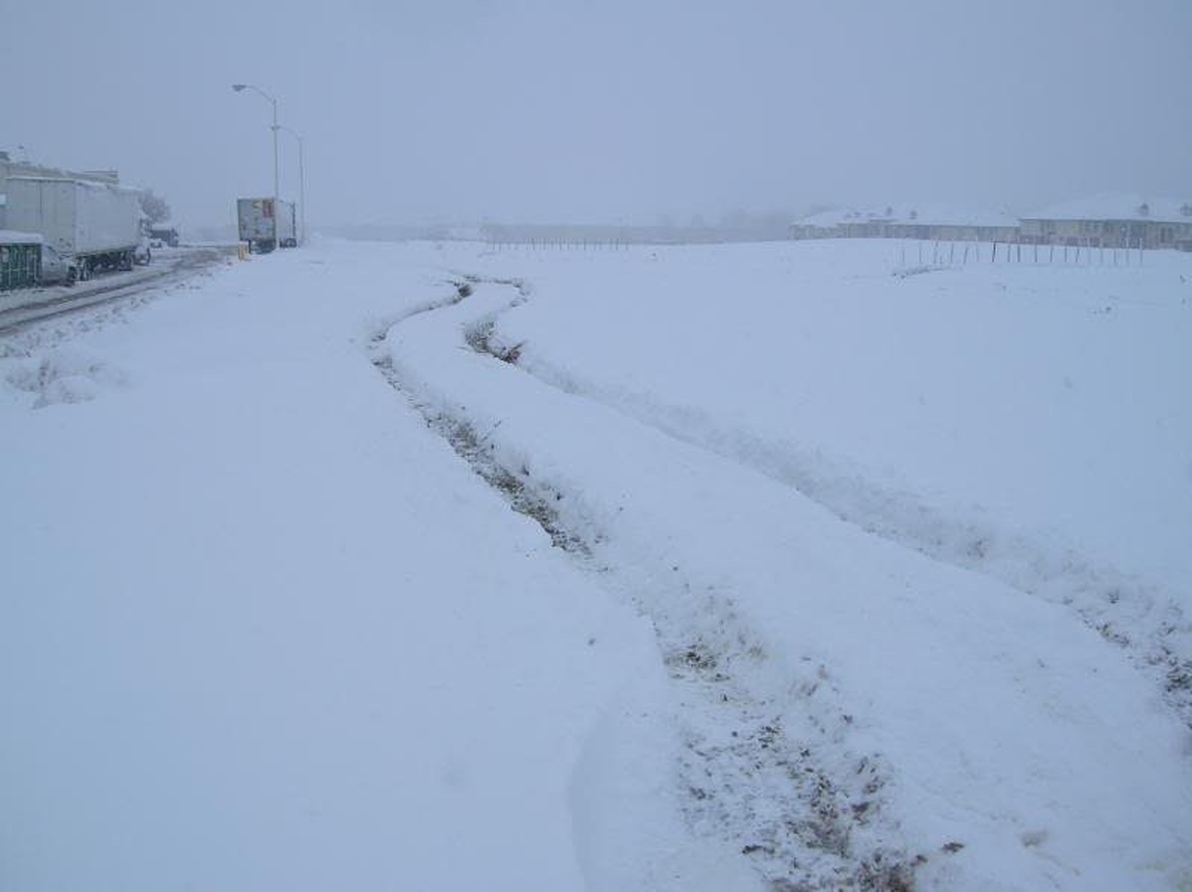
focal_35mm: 34
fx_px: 1170
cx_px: 596
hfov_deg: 54.0
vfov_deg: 41.8
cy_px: 446
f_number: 4.9
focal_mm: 5.7
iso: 50
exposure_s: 1/654
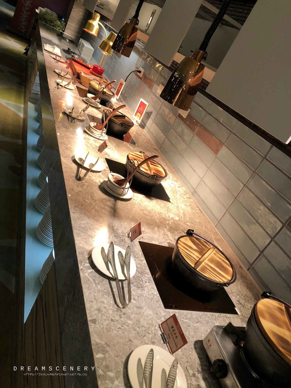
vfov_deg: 63.4
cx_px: 146
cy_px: 194
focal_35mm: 28
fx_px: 314
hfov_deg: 49.7
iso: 32
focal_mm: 3.99
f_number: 1.8
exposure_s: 1/30
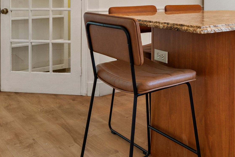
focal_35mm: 47
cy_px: -4
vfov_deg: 26.9
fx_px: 307
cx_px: 141
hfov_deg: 41.7
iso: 320
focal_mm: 17
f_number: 8
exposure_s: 1/6
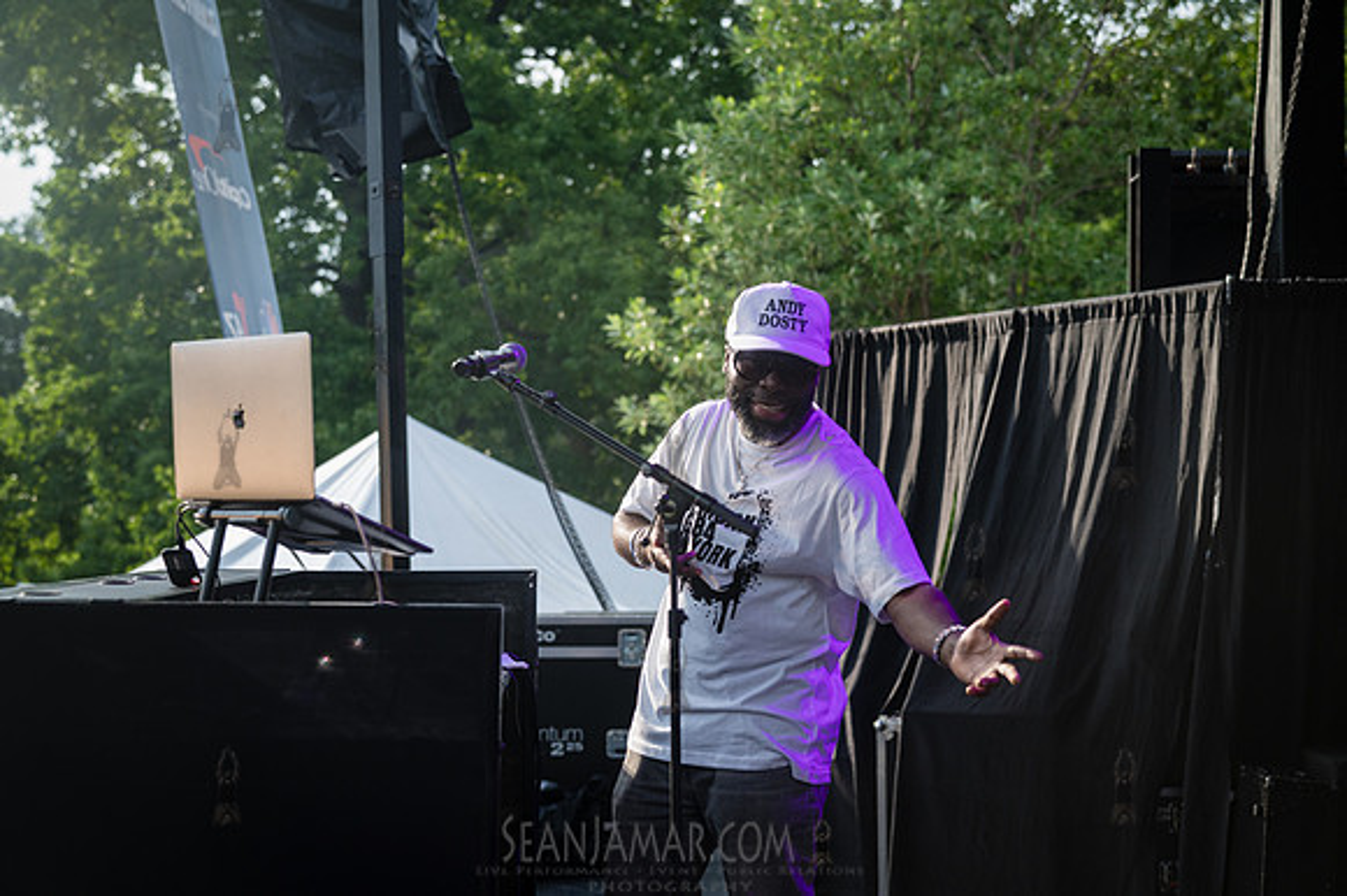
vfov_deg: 23.8
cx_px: 674
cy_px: 448
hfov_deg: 35.1
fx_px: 2131
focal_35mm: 57
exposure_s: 1/1600
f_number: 3.5
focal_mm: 57
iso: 500
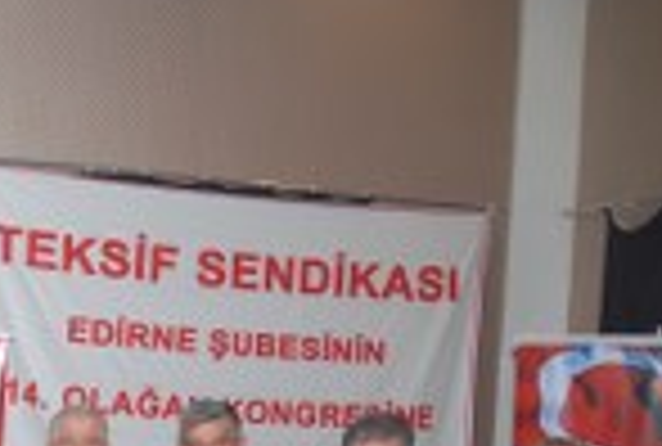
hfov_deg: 22.9
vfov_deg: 17.2
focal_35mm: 77
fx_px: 1420
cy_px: 514
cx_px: -234
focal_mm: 18
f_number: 4
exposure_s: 1/60
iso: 200
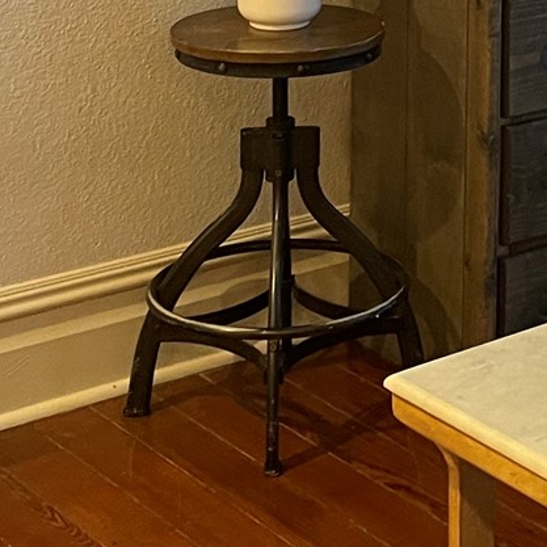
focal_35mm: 113
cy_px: -167
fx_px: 2020
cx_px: 660
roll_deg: -1.6
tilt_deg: -8.6
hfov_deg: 14.9
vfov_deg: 14.7
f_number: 1.6
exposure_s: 1/60
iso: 320
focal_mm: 4.2
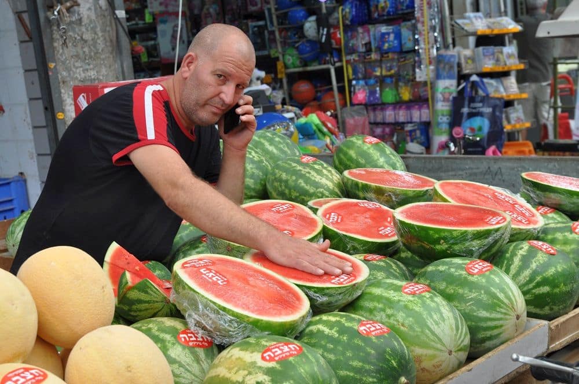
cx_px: 290
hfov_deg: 33.4
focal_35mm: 60
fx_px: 964
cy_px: 192
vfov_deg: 22.6
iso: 200
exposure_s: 1/30
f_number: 5.6
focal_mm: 40
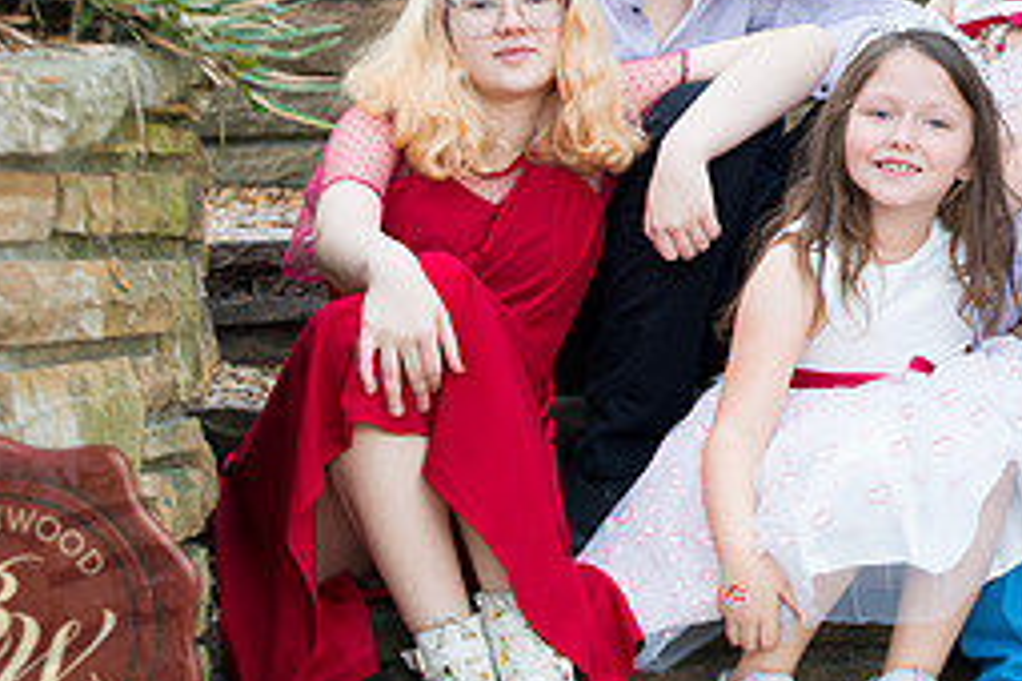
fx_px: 4513
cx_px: 942
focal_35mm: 159
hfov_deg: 12.8
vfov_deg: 8.6
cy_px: 134
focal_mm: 70
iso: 200
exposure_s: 1/20
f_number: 3.5
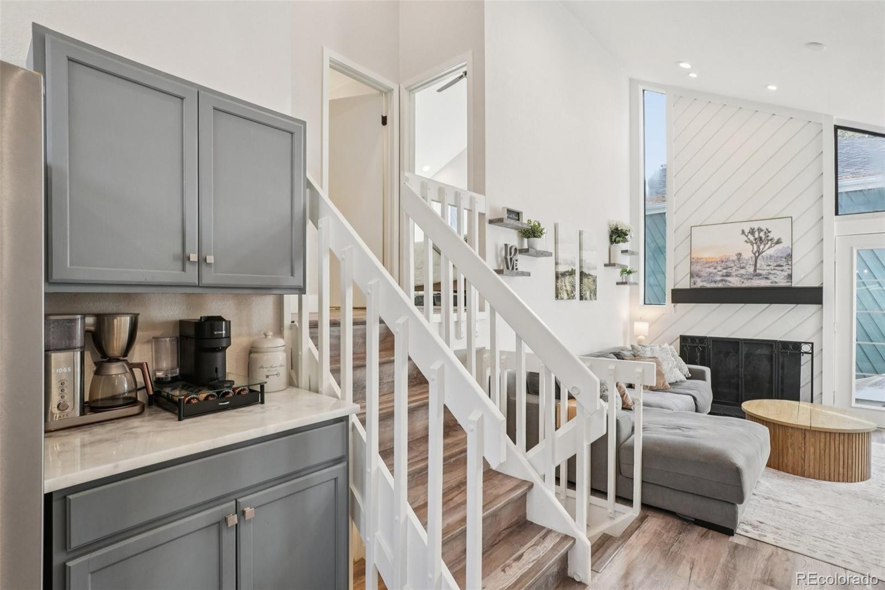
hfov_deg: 95.0
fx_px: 406
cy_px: 295
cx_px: 442
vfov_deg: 72.0
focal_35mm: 16
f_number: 8
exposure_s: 1/30
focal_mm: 11
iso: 400
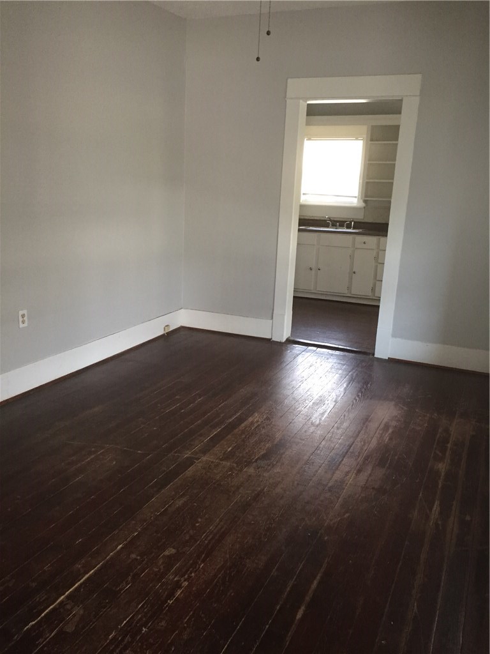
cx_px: 245
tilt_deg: -12.6
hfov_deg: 48.2
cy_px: 327
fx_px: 547
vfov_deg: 61.7
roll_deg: -0.9
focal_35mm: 29
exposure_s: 1/30
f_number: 2.2
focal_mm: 4.15
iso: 160
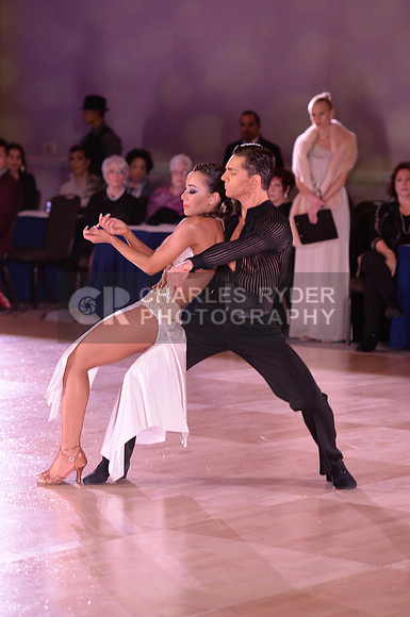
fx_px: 2313
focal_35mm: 135
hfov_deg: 10.1
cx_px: 205
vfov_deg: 15.2
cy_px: 308
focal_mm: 135
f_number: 3.5
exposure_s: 1/250
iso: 1600
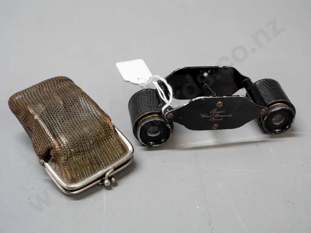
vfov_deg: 26.1
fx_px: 503
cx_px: 156
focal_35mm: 56
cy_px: 116
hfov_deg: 34.3
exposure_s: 1/100
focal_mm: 28
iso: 2500
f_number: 5
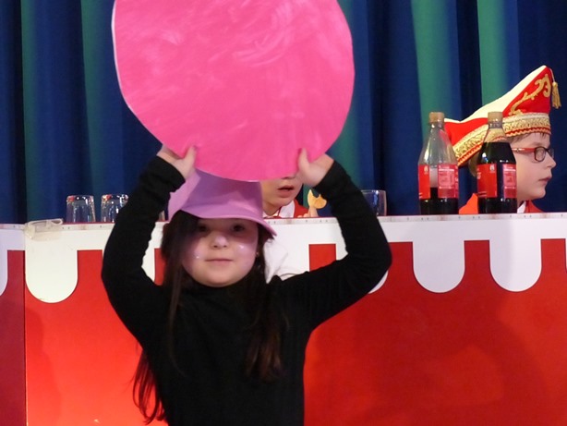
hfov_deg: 11.3
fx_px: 2868
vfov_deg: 8.5
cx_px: 284
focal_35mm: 175
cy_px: 213
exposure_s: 1/160
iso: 1600
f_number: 3.5
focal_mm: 31.5
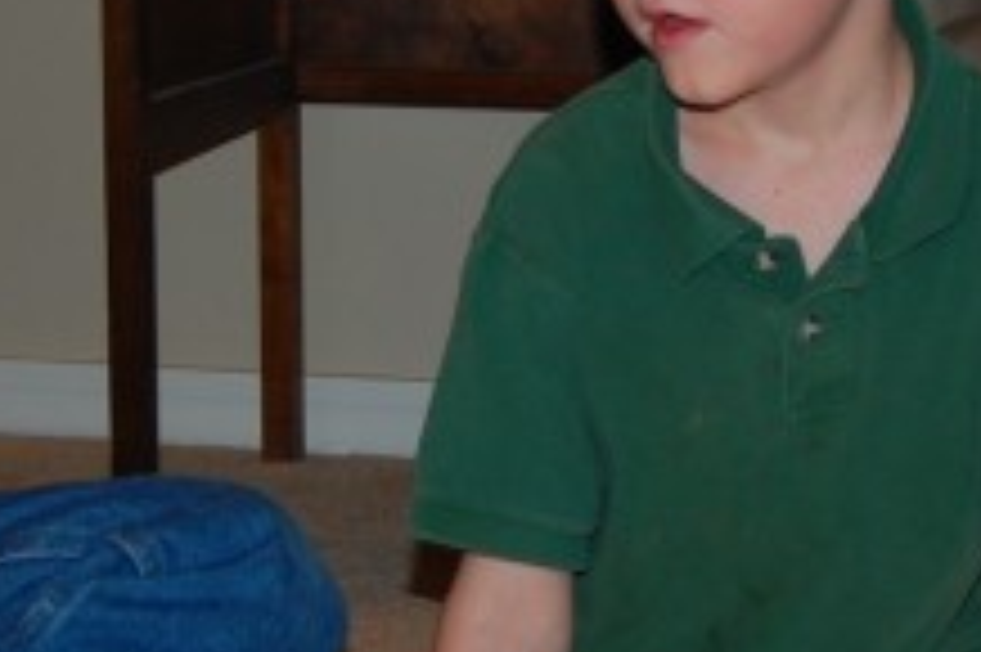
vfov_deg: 9.6
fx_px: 3894
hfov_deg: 14.4
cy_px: 335
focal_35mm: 143
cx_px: 522
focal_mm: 26
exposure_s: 1/60
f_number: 4
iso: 200
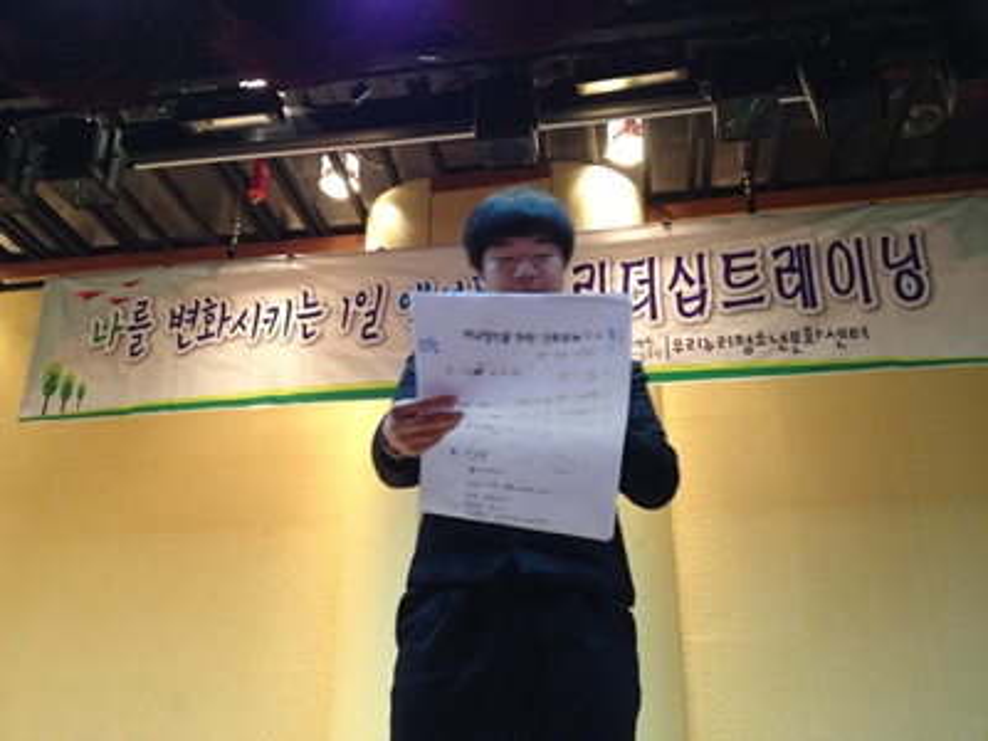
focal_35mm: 35
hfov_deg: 52.6
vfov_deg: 40.7
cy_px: 370
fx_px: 999
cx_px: 494
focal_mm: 4.28
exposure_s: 1/20
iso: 250
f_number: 2.4
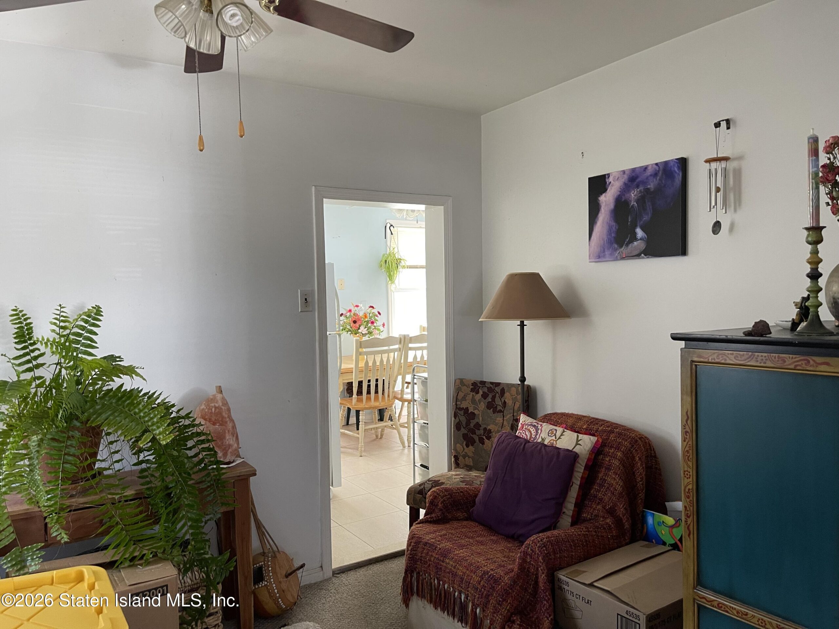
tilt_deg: -3.1
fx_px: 606
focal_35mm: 25
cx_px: 420
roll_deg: +1.5
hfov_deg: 69.4
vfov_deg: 54.9
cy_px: 314
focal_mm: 5.1
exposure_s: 1/60
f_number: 1.6
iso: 160
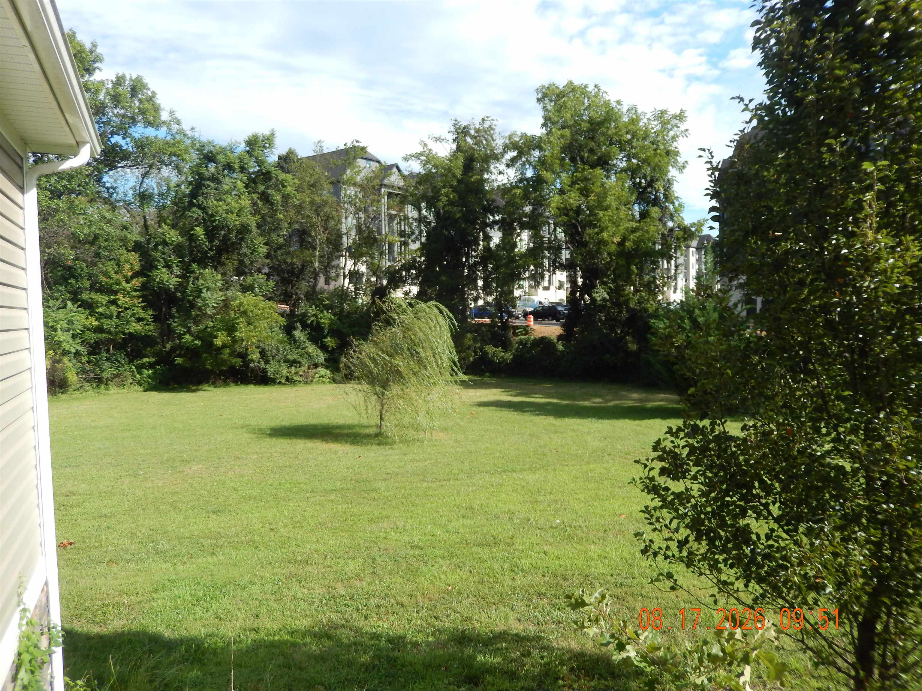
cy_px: 346
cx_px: 461
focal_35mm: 25
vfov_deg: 54.9
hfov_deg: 69.4
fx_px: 666
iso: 125
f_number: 3.4
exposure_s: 1/800
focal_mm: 4.5
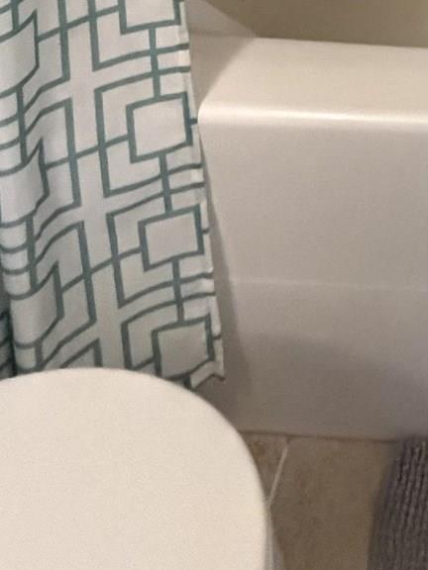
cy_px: -477
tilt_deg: -11.7
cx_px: 571
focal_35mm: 56
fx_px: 923
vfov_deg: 21.3
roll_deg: -0.6
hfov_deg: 22.9
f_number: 2.2
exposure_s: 1/60
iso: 800
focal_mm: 2.22
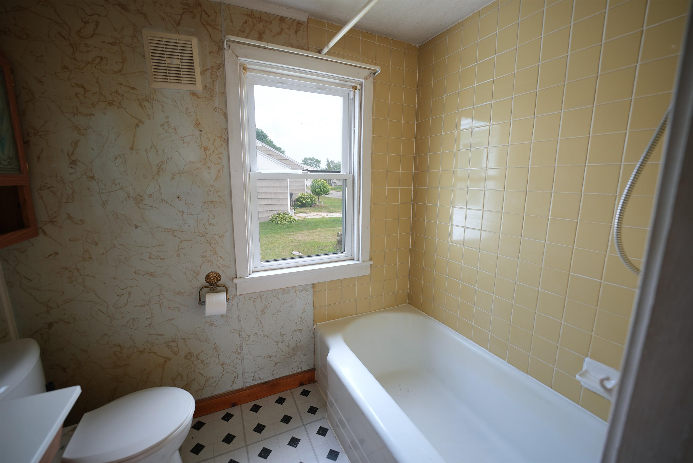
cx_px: 346
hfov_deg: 104.2
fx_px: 270
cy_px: 232
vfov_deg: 81.3
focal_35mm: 14
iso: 160
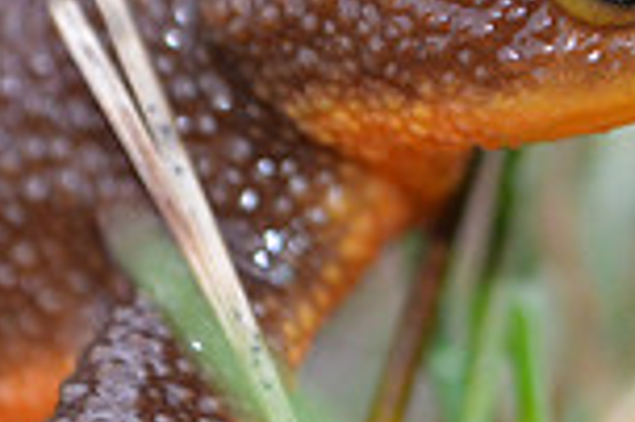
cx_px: 531
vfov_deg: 4.4
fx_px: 5531
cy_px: 84
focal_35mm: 314
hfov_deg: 6.6
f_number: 5.6
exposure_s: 1/60
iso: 1600
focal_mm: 55
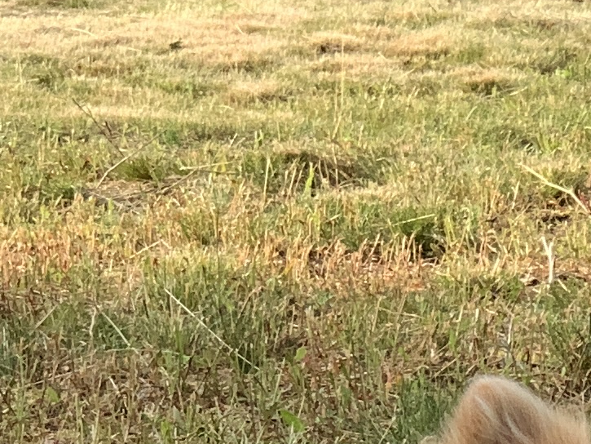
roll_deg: +1.2
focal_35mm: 289
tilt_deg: -9.0
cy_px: 781
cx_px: 711
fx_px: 4935
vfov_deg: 5.1
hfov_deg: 6.8
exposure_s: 1/307
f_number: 2.4
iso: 16
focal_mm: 6
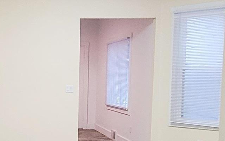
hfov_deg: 28.3
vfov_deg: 19.5
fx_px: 405
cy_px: 113
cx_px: -22
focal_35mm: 66
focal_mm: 2.2
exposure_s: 1/30
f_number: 2.2
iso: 320
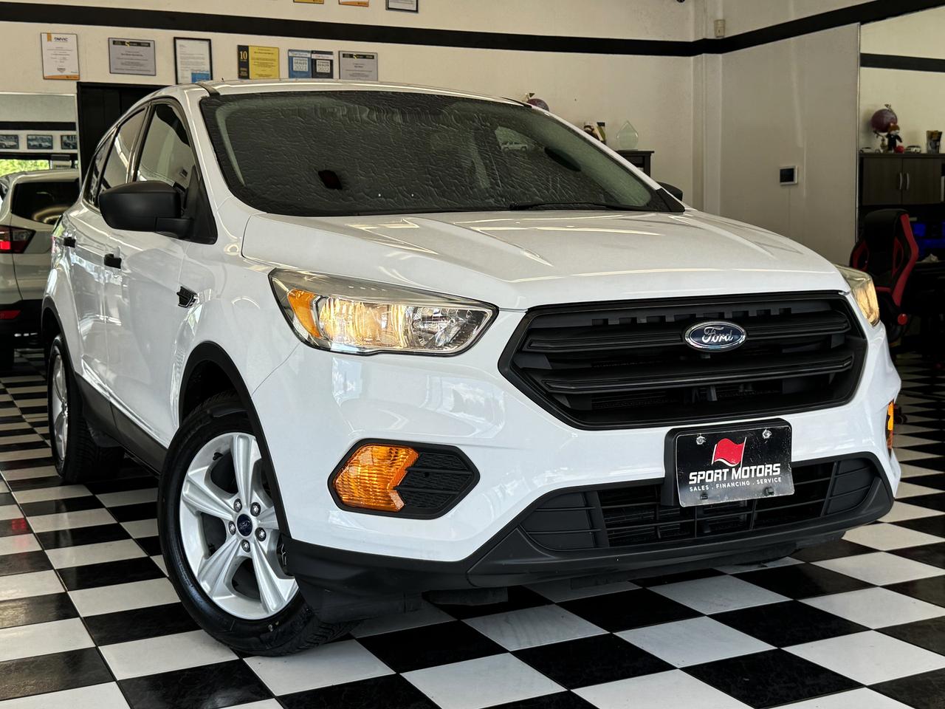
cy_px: 354
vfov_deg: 32.2
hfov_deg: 42.1
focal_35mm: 45
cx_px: 472
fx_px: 1228
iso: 80
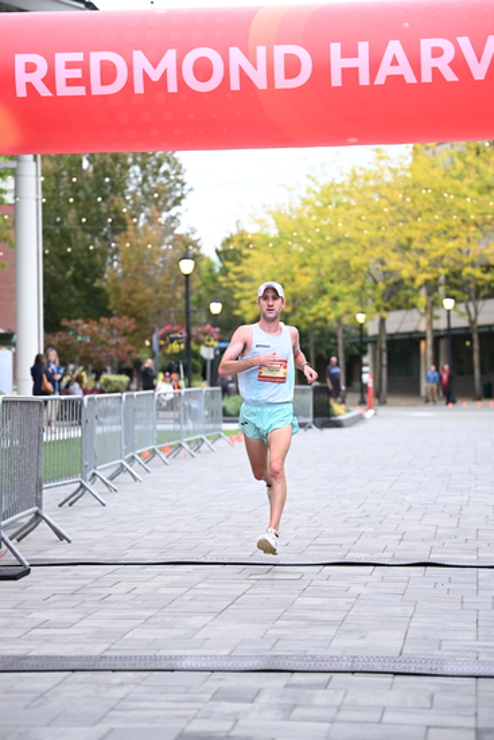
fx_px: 1789
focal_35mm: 87
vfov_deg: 23.4
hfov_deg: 15.7
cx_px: 247
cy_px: 370
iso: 1250
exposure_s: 1/640
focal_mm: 87
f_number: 2.8
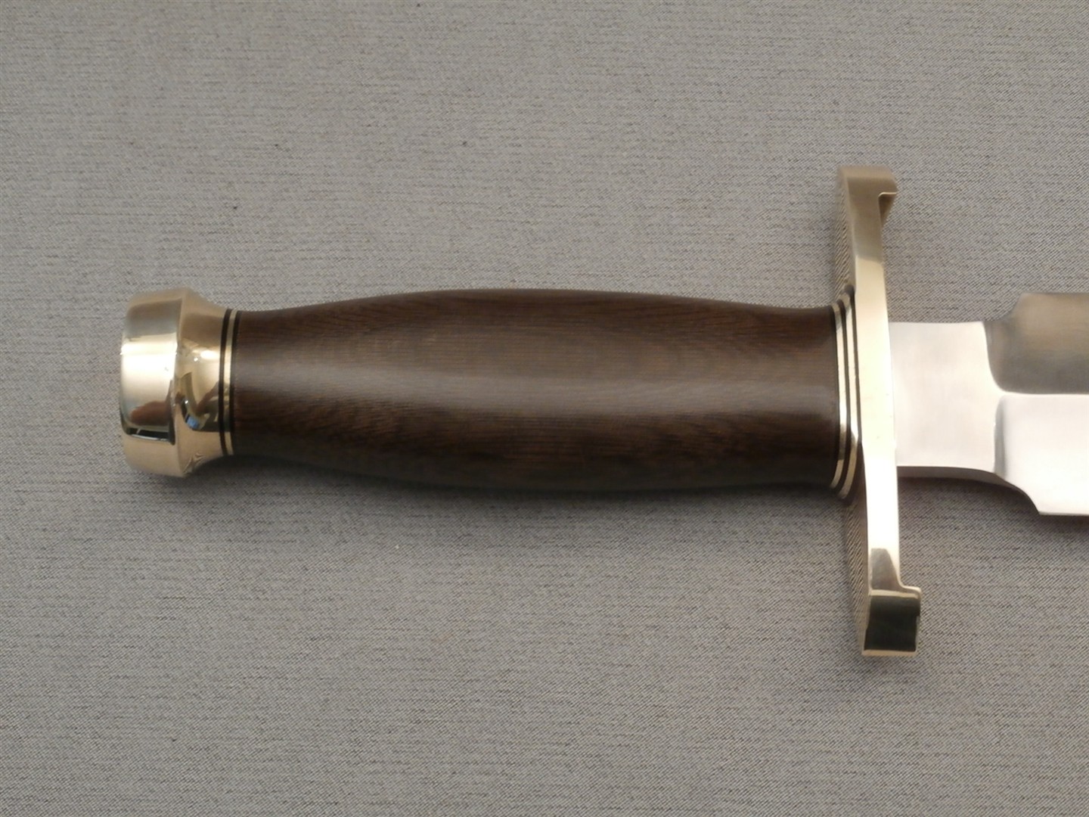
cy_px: 408
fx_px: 1888
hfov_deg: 32.2
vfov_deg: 24.4
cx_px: 544
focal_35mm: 60
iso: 400
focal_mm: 10.76
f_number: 4.2
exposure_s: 1/13
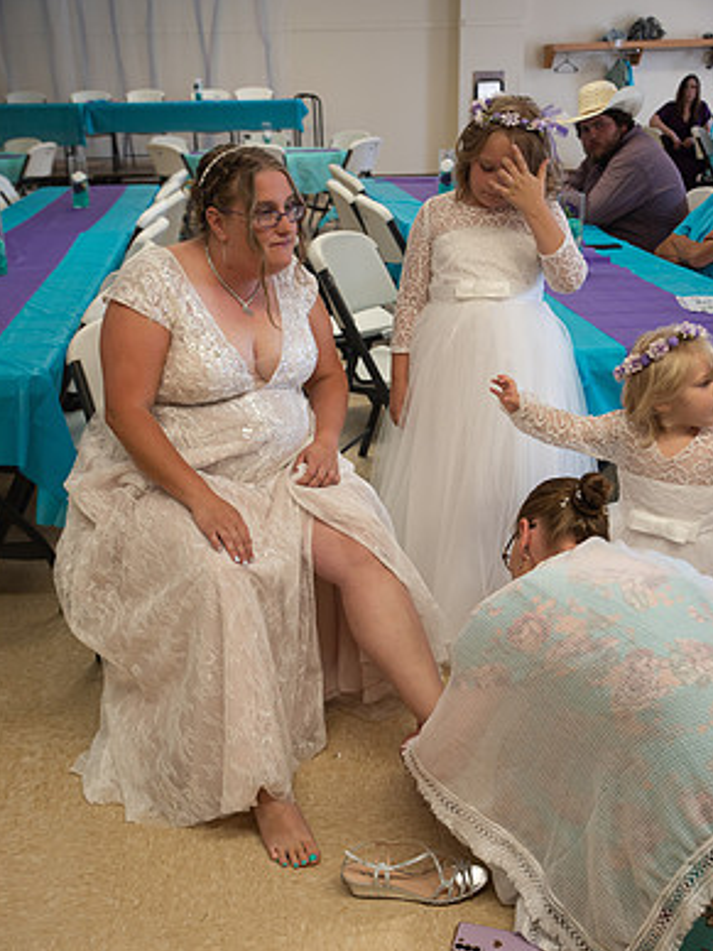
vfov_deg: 47.8
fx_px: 1071
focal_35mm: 39
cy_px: 527
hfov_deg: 36.8
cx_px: 355
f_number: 3.5
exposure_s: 1/125
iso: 400
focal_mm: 35
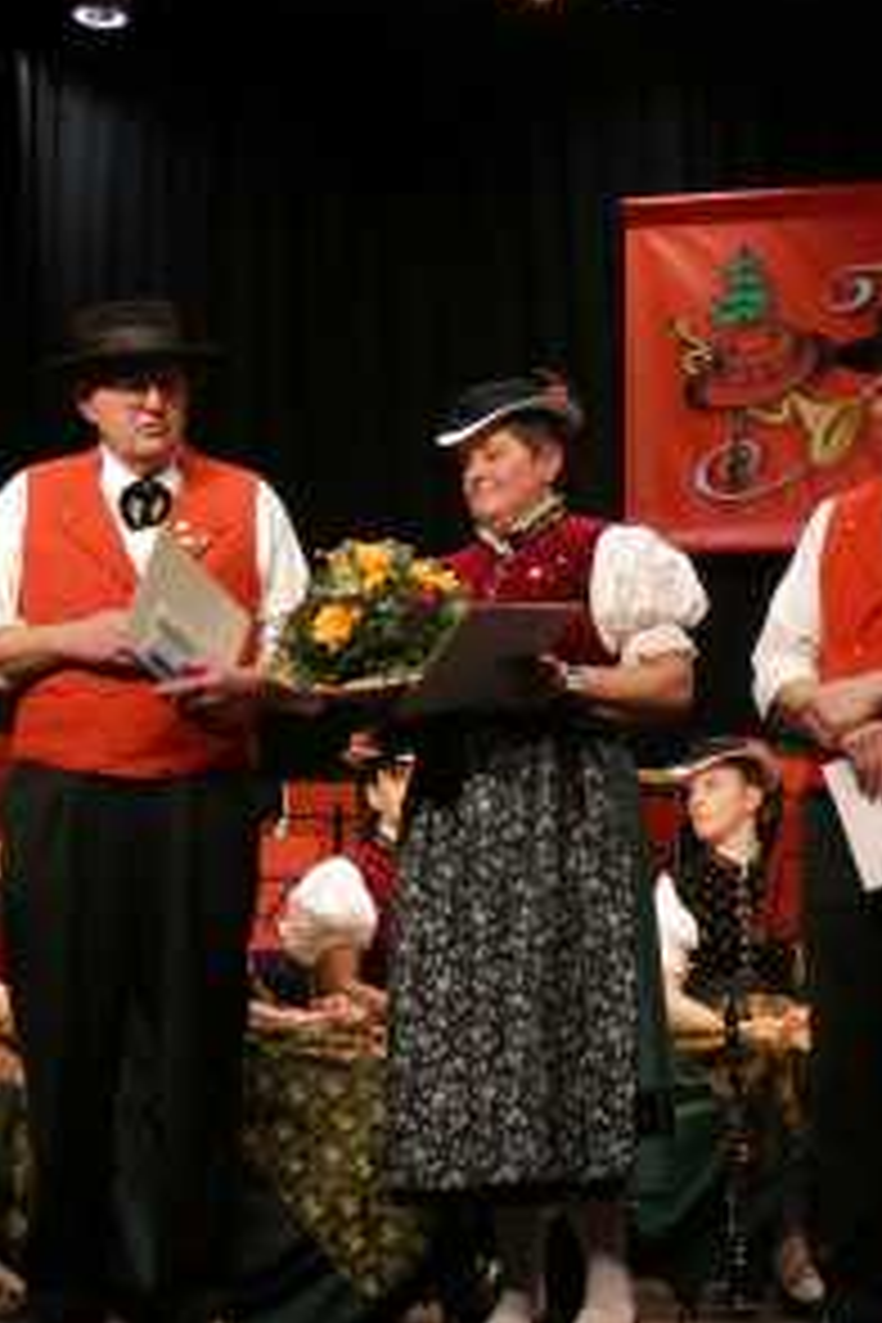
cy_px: 652
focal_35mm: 82
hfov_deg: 16.5
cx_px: 747
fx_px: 3013
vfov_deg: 24.8
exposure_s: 1/80
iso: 500
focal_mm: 10.4
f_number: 4.1
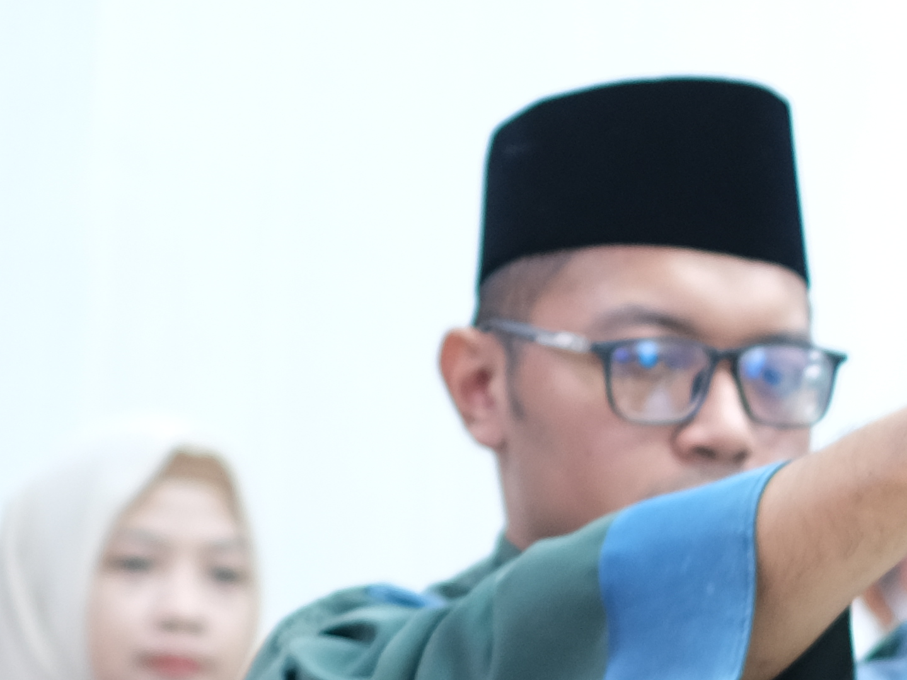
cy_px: 1097
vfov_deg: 6.6
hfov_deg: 8.7
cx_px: 1360
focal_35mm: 221
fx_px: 5790
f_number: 1.8
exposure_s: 1/18
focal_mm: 35
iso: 400
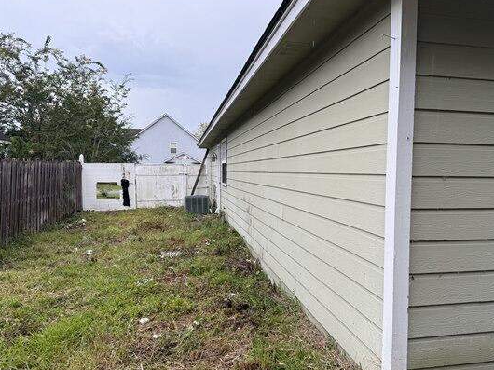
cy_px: 198
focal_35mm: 29
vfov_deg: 48.2
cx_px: 280
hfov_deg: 61.5
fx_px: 414
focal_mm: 6.76
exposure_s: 1/121
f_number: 1.78
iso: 100
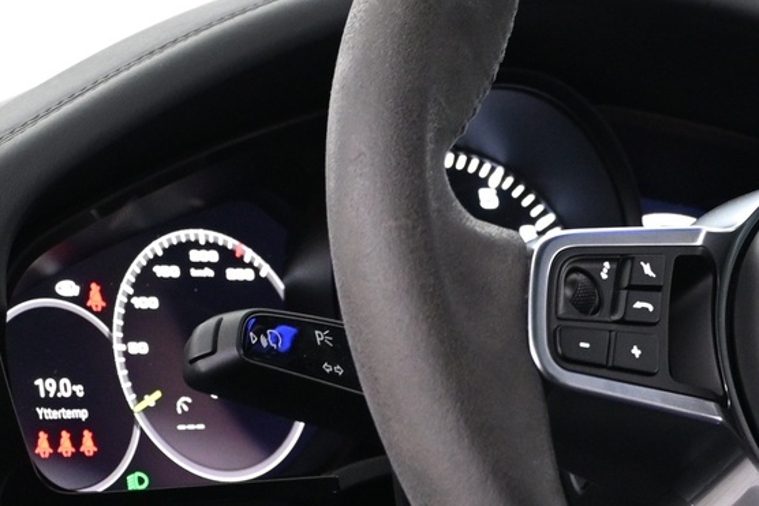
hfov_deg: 14.5
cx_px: 841
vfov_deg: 10.0
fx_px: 2904
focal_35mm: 138
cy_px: 348
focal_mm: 31.5
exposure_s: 1/13
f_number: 5
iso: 1600
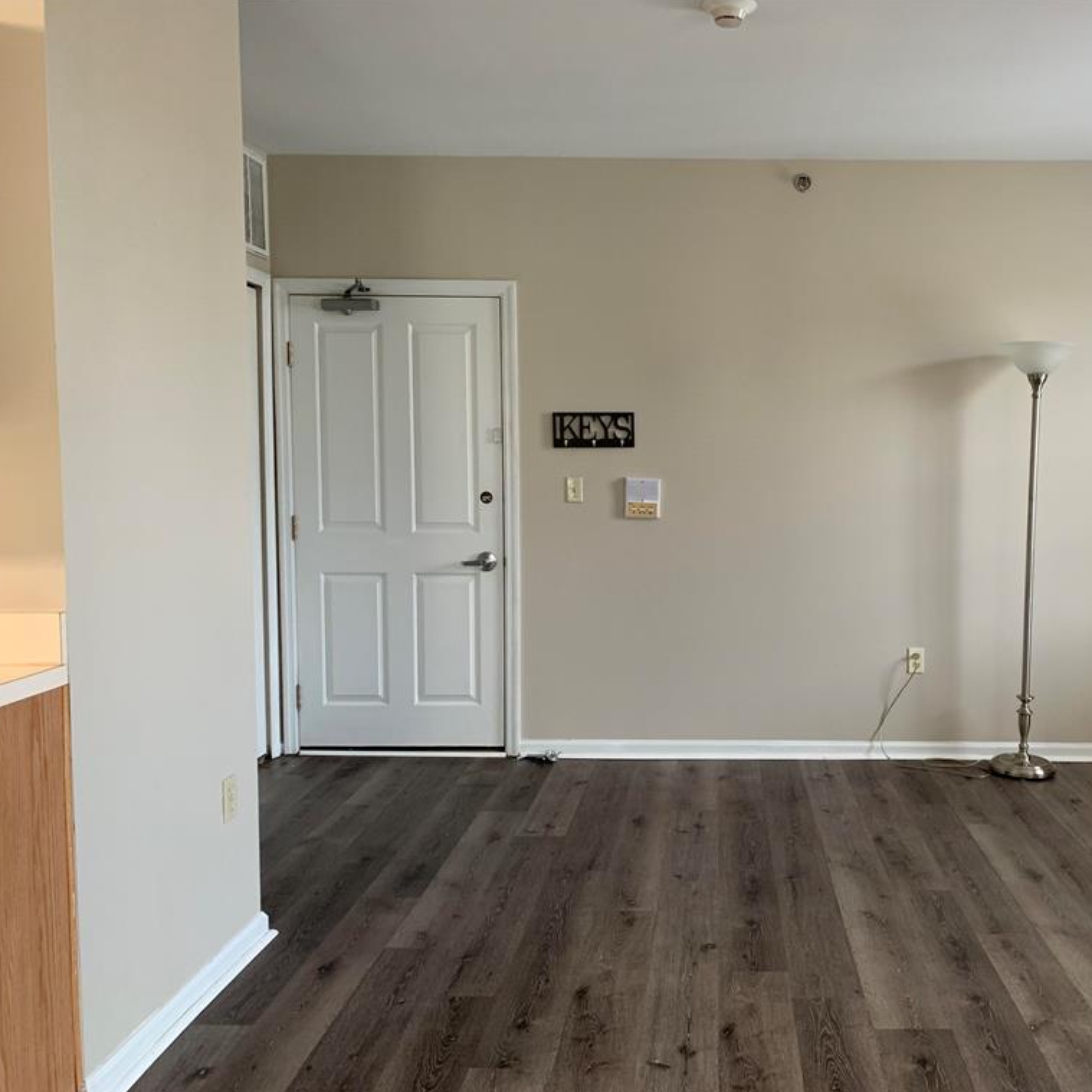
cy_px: 548
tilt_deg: -4.6
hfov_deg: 51.7
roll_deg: -0.1
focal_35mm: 31
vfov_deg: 52.5
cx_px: 715
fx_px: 1106
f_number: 1.8
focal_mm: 4.25
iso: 200
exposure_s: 1/60
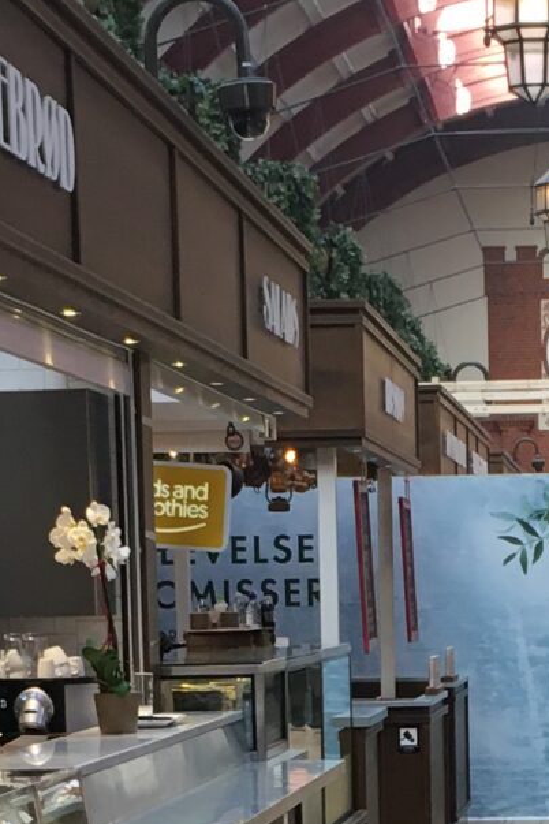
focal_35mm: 128
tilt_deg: -5.6
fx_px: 2928
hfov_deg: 10.7
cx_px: 458
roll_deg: +2.1
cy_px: 995
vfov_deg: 15.4
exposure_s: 1/33
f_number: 2.2
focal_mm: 4.15
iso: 25
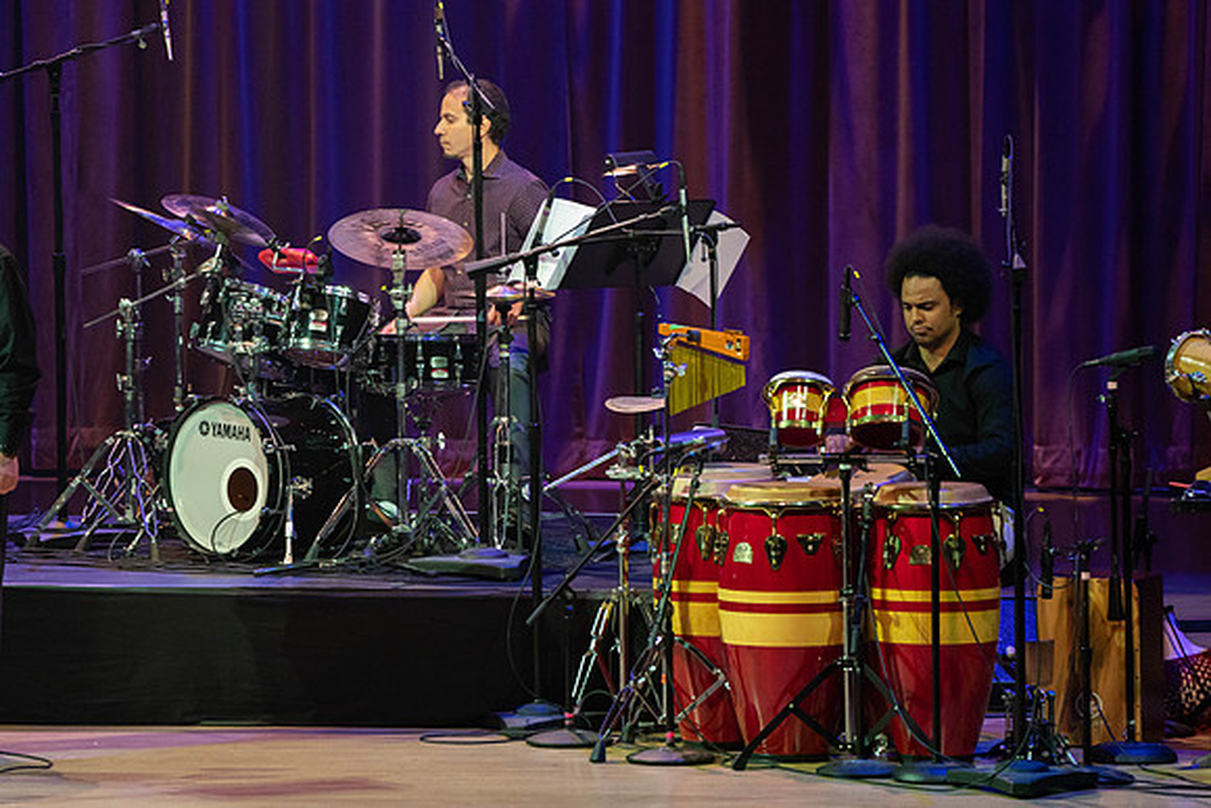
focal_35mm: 318
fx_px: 10699
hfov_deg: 6.5
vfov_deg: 4.3
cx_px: 606
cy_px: 404
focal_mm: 318
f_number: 5.6
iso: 3200
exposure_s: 1/250
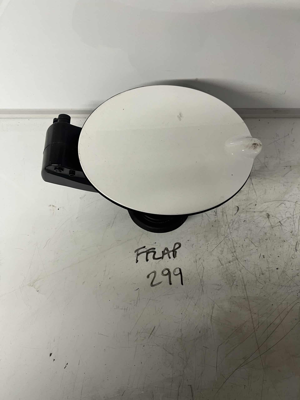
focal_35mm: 26
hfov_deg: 53.1
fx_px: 300
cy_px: 200
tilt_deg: -67.1
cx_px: 150
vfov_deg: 67.3
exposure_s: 1/50
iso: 80
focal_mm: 5.1
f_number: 1.6
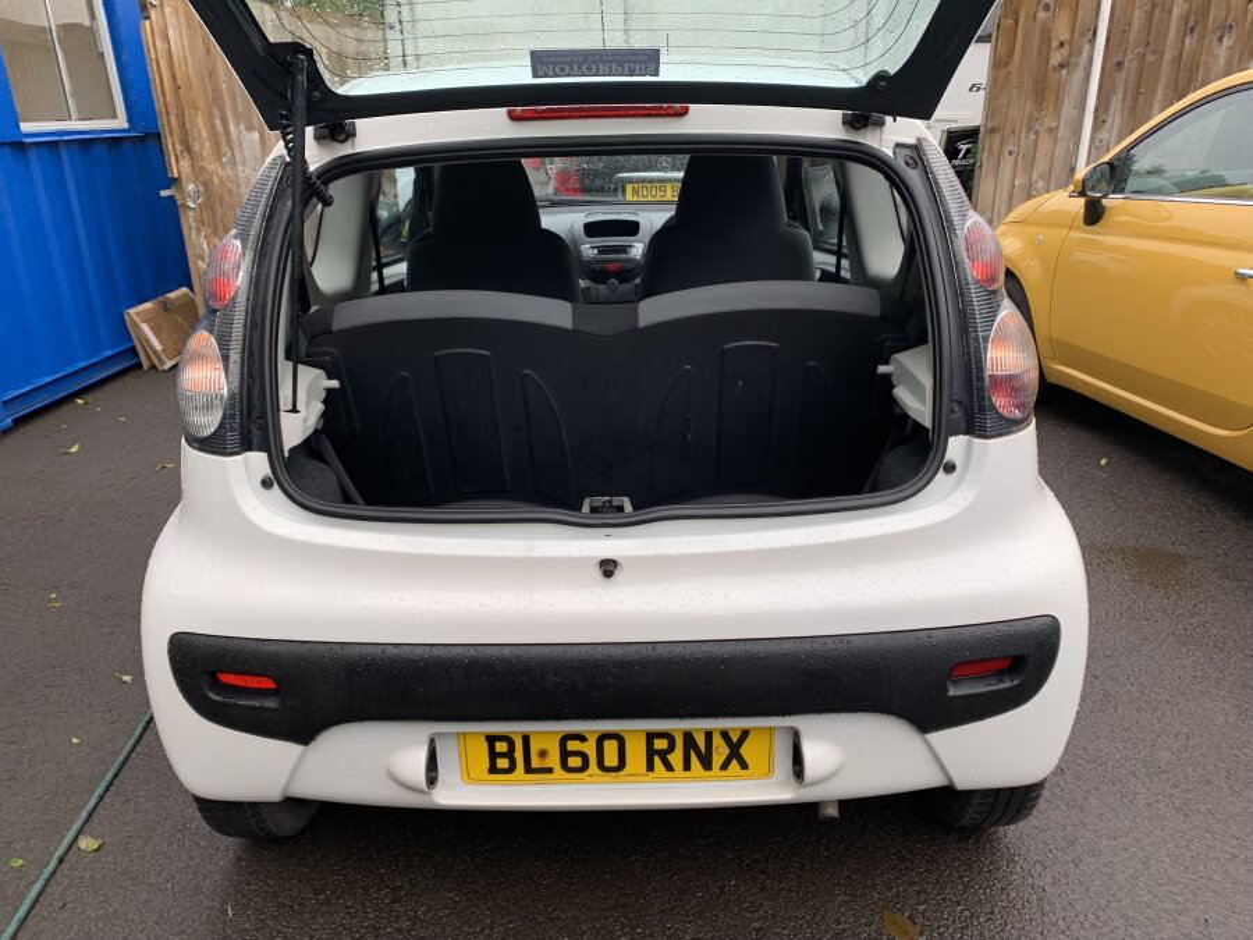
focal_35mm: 26
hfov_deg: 67.3
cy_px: 470
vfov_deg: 53.1
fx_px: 941
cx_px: 626
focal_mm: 4.25
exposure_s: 1/125
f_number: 1.8
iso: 25
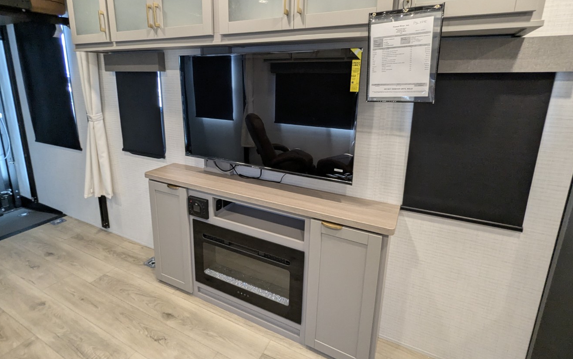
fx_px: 281
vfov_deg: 64.5
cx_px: 272
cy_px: 147
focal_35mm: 18
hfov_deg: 91.0
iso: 330
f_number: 2.2
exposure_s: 1/42.4
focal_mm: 2.35
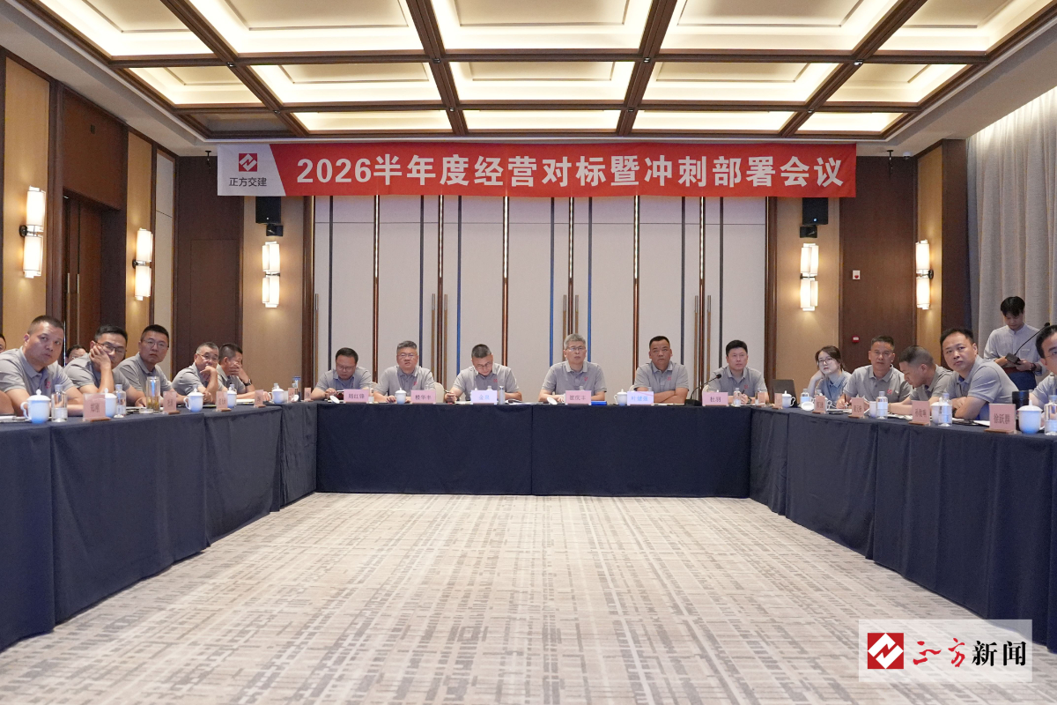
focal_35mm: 24
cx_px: 528
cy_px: 352
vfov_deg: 53.1
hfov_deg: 73.7
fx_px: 705
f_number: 2.8
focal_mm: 24
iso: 5000
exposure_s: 1/400
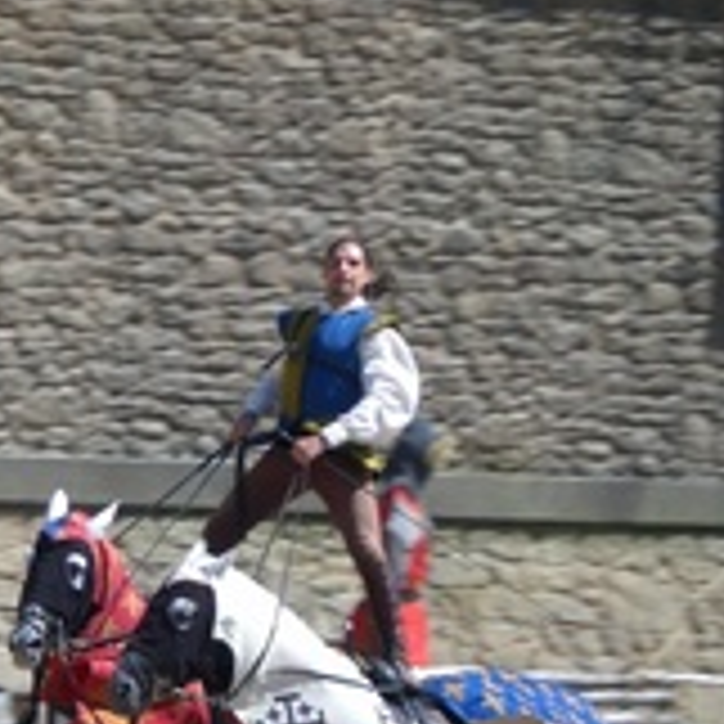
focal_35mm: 251
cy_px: 495
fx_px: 5939
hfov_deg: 7.0
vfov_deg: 7.0
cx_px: 49
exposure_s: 1/200
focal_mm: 18.9
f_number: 5.9
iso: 50
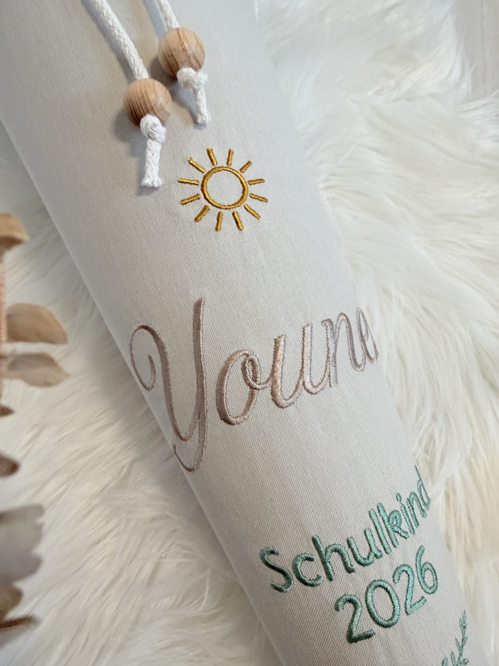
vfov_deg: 71.6
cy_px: 333
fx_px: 461
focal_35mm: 24
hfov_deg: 56.8
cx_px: 250
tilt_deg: -65.3
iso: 160
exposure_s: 1/100
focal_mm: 2.22
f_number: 2.2
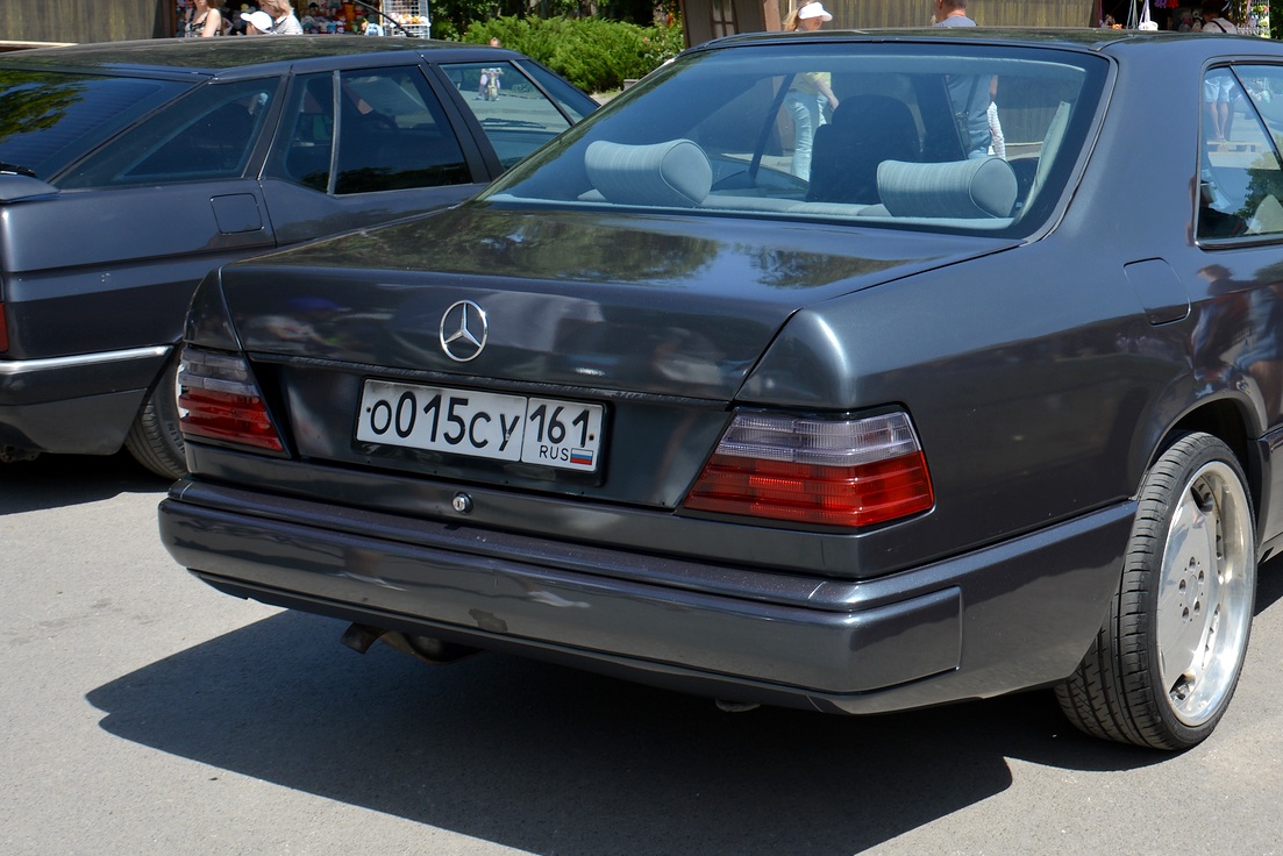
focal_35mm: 53
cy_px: 326
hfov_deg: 37.1
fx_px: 1889
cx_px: 871
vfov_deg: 25.5
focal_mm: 26
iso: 110
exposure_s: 1/250
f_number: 8
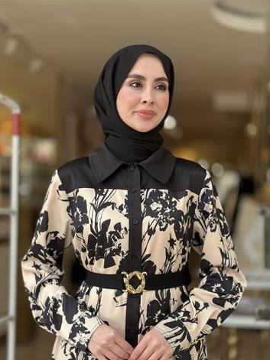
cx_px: 136
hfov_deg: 27.5
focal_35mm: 53
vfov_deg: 36.1
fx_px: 551
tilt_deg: +0.8
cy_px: 197
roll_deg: -1.0
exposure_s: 1/415
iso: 80
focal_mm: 6.86
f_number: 1.78
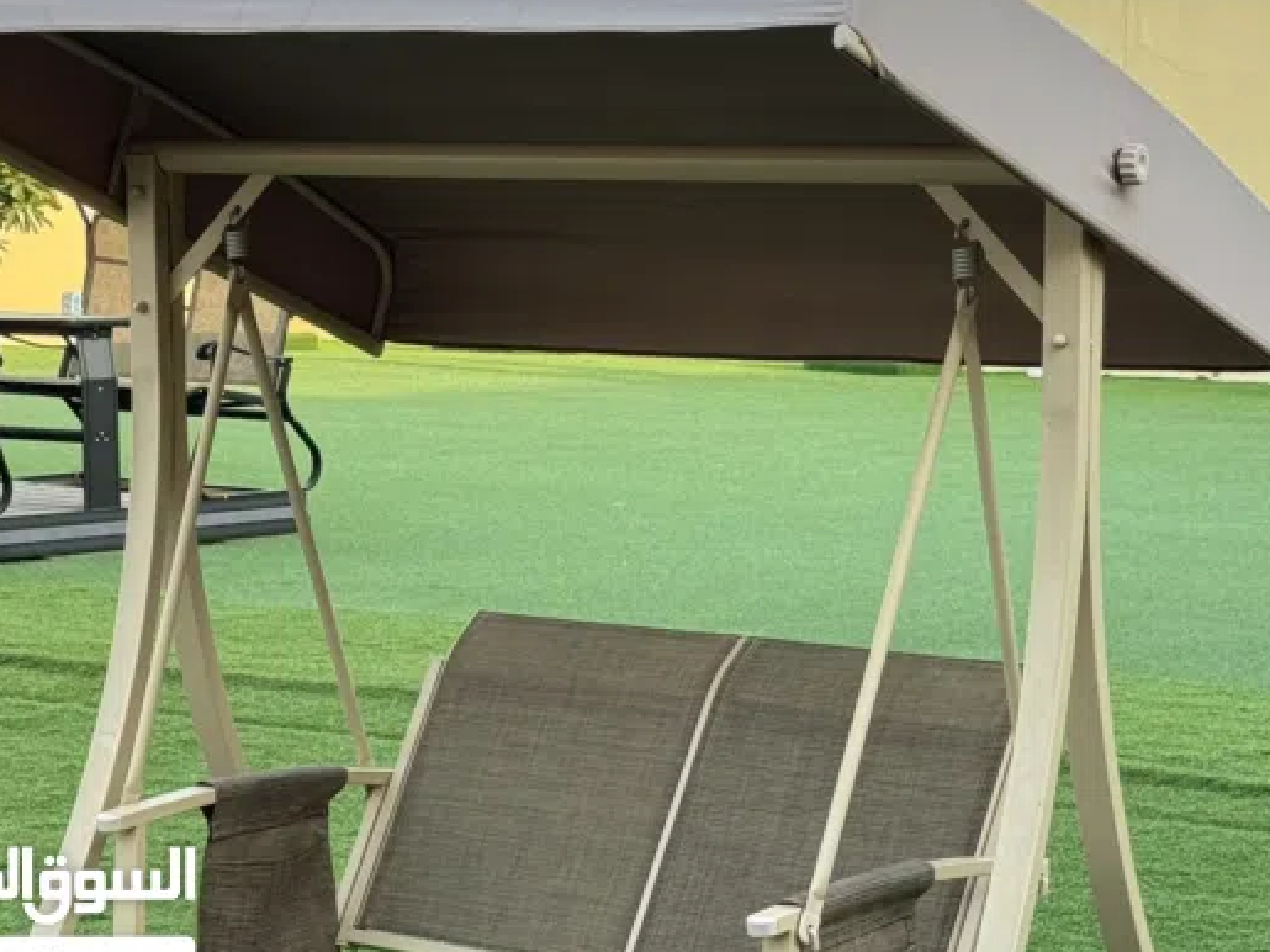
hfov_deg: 41.2
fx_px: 1687
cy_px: 491
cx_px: 567
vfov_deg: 31.5
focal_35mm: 46
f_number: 1.78
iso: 64
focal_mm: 6.76
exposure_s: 1/277
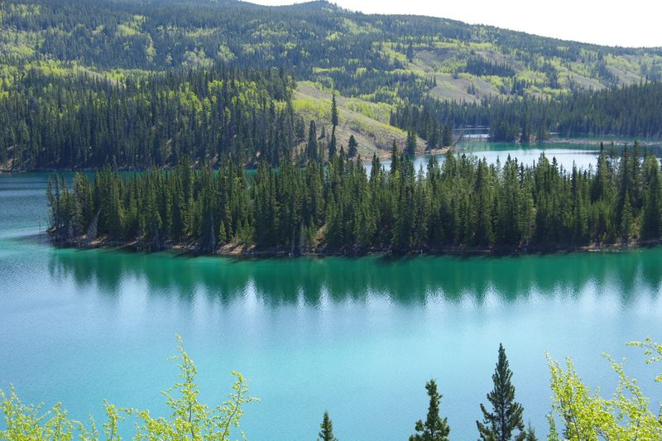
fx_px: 1379
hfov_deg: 27.0
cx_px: 331
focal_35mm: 75
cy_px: 220
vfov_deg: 18.2
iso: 100
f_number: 6.7
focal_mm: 50
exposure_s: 1/125
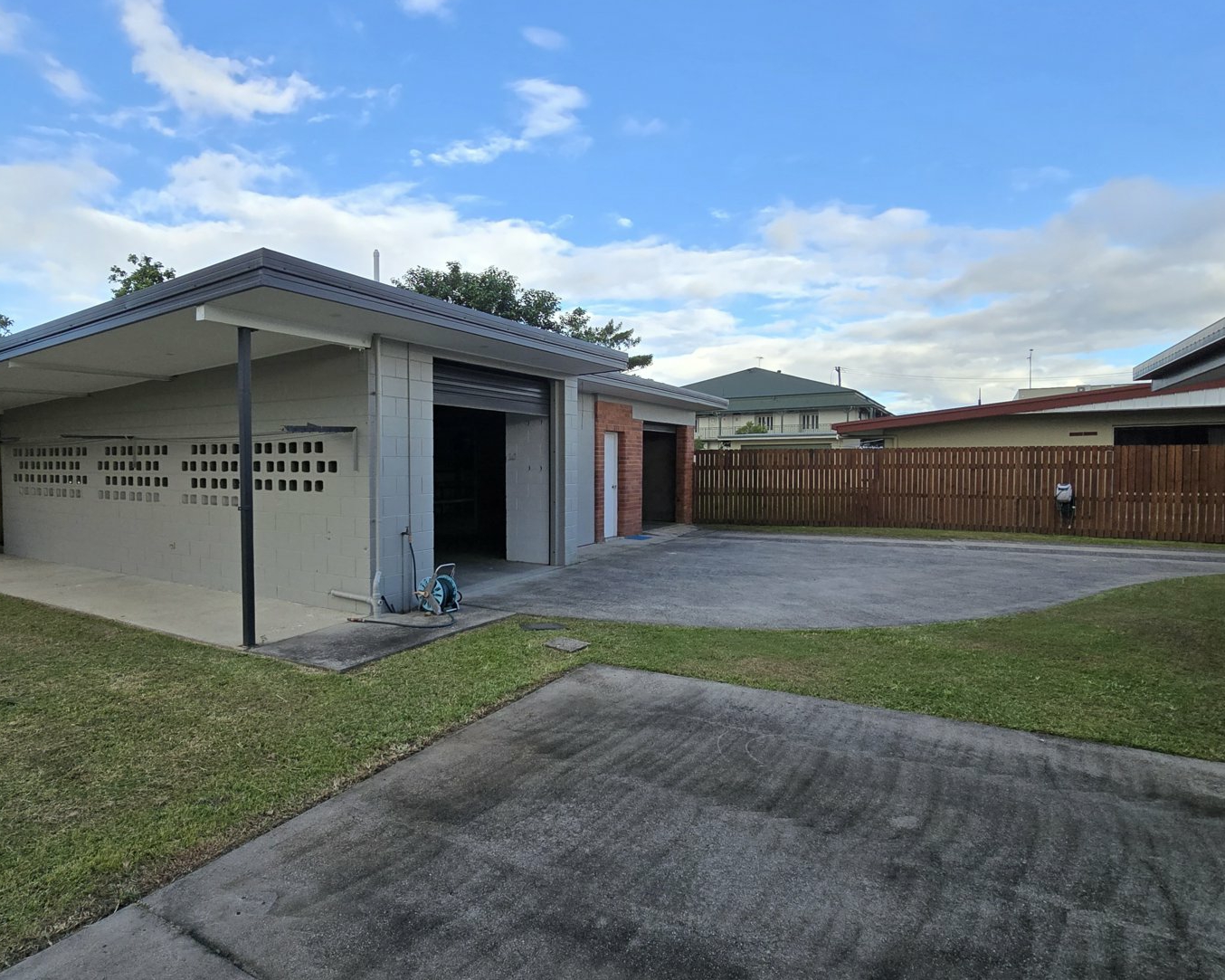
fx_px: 653
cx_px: 481
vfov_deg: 73.8
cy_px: 490
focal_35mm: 18
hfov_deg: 85.1
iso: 100
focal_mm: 2.2
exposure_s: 1/2000
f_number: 2.2
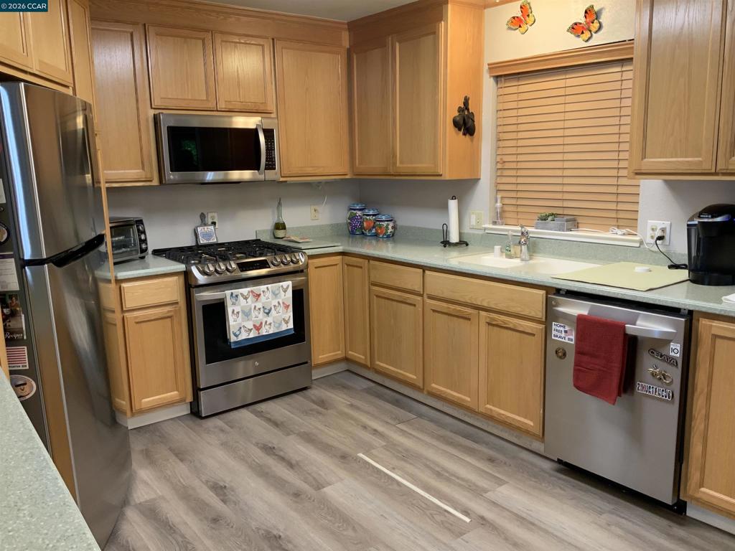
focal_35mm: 29
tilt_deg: -11.5
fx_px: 616
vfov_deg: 48.2
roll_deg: +1.6
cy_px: 276
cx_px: 368
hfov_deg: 61.7
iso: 100
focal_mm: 3
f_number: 1.8
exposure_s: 1/60
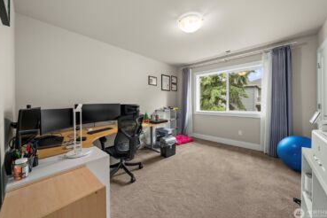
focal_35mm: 13
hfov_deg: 108.3
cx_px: 167
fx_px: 118
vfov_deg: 85.3
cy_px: 103
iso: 1250
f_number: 7.1
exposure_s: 1/30
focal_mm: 12
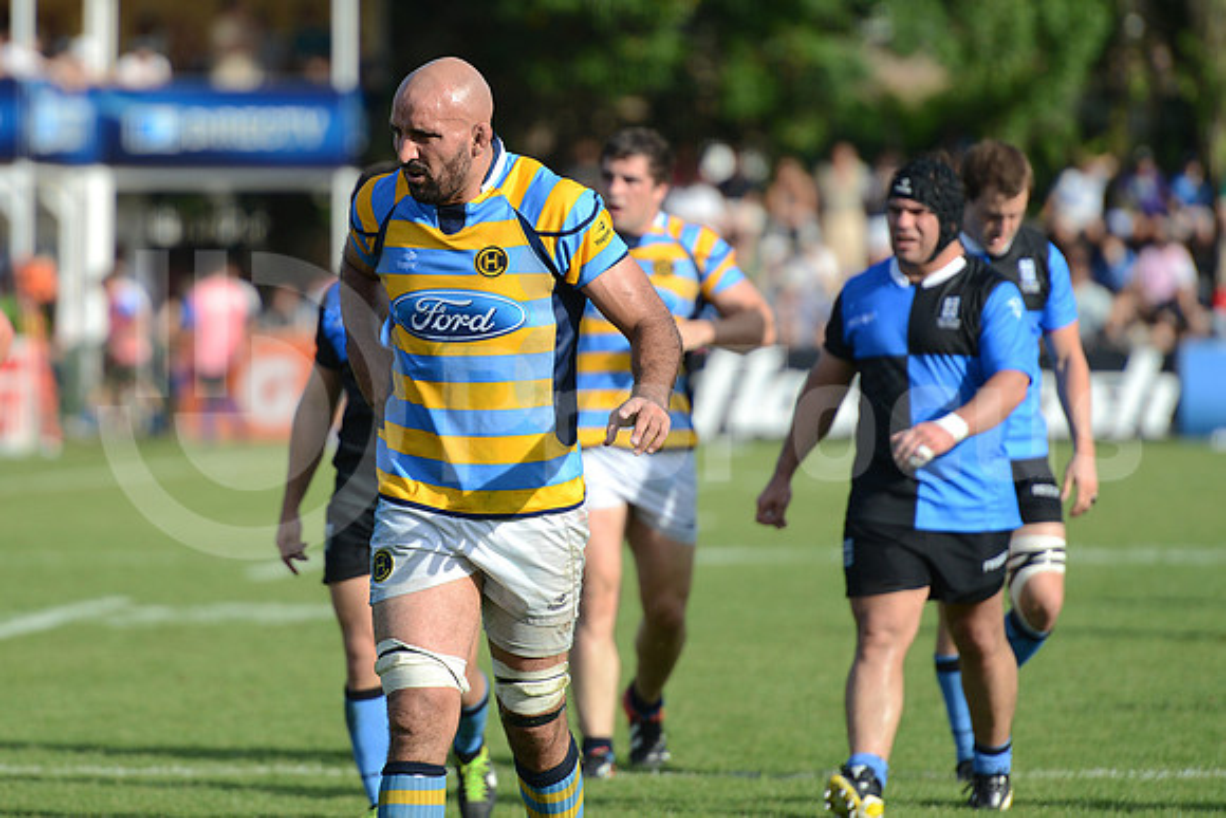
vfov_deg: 5.1
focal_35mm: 270
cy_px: 409
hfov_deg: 7.6
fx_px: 9197
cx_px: 613
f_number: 4
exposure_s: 1/1600
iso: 500
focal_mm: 270
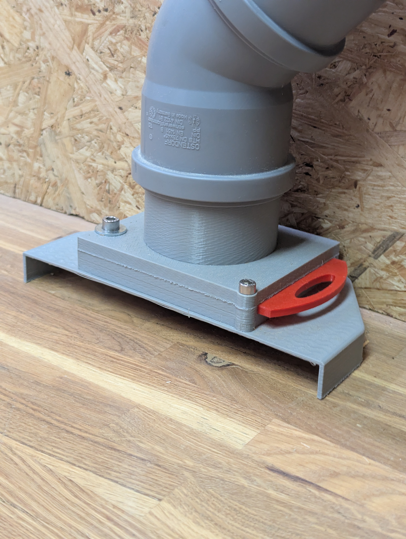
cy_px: 270
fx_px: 749
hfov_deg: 30.3
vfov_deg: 39.6
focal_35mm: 48
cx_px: 203
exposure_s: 1/99.9
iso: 369
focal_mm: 6.81
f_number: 1.85
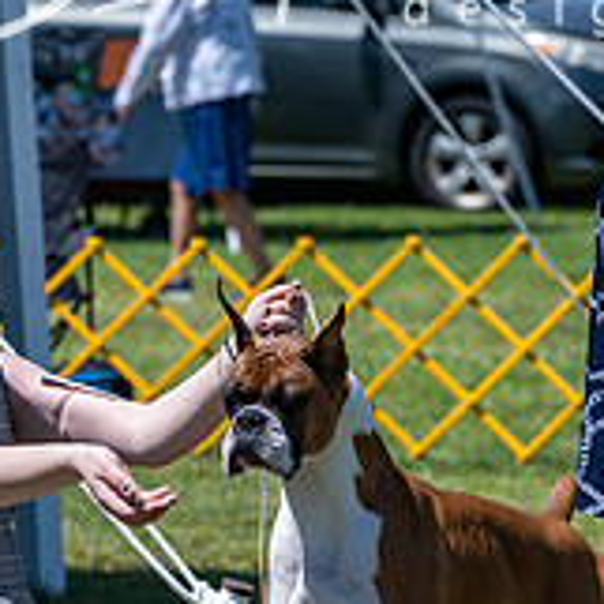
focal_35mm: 340
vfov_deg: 5.2
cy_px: 379
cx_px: 308
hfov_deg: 5.2
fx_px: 6712
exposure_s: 1/1600
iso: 400
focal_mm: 143
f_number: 6.3
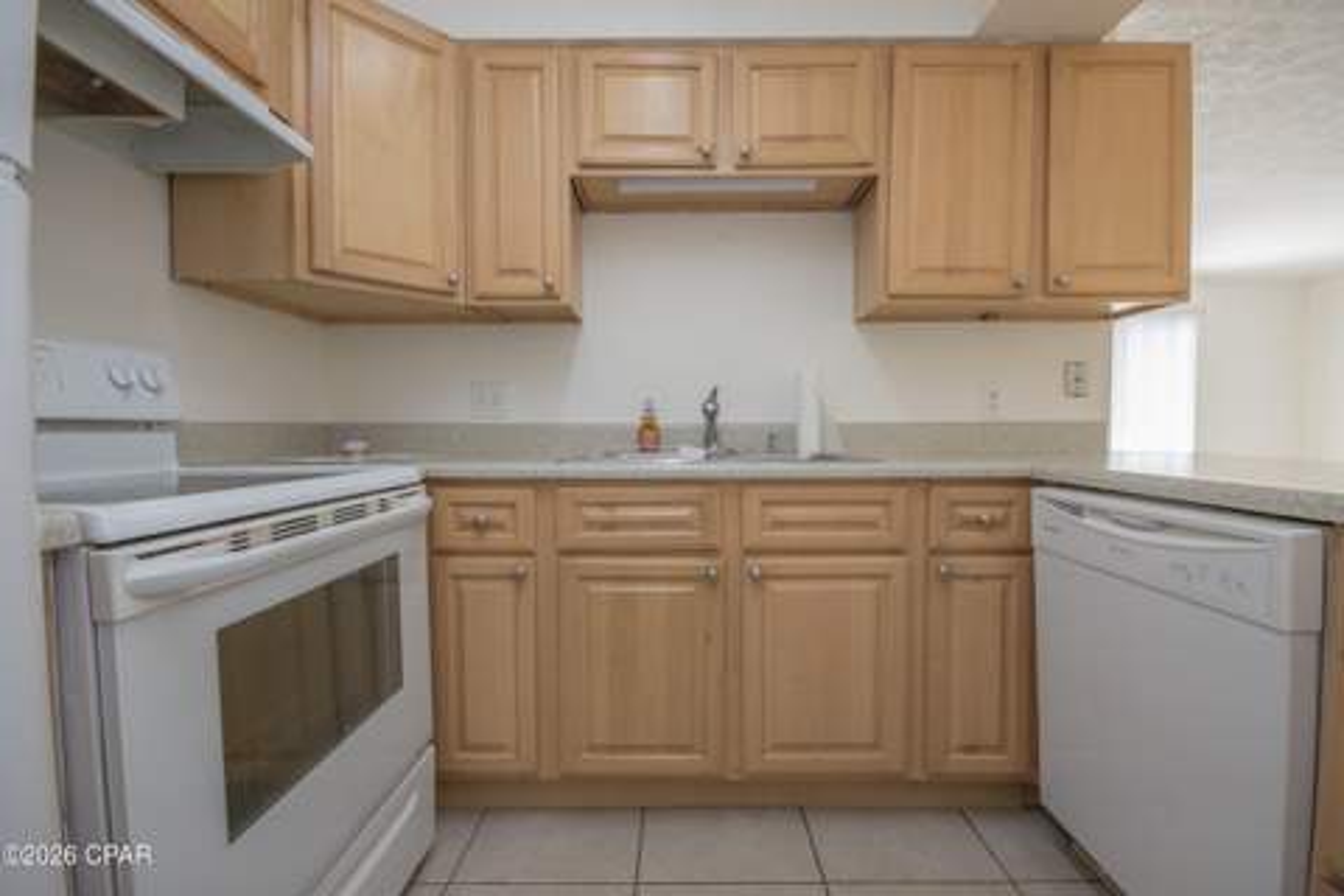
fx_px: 560
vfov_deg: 77.3
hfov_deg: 100.4
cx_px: 672
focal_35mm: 15
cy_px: 448
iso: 1400
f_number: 10
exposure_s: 1/50
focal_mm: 10
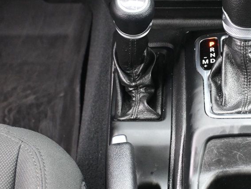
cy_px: 70
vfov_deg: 17.2
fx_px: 623
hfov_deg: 22.4
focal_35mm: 86
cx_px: 212
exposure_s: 1/125
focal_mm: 33
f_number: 5
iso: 3200
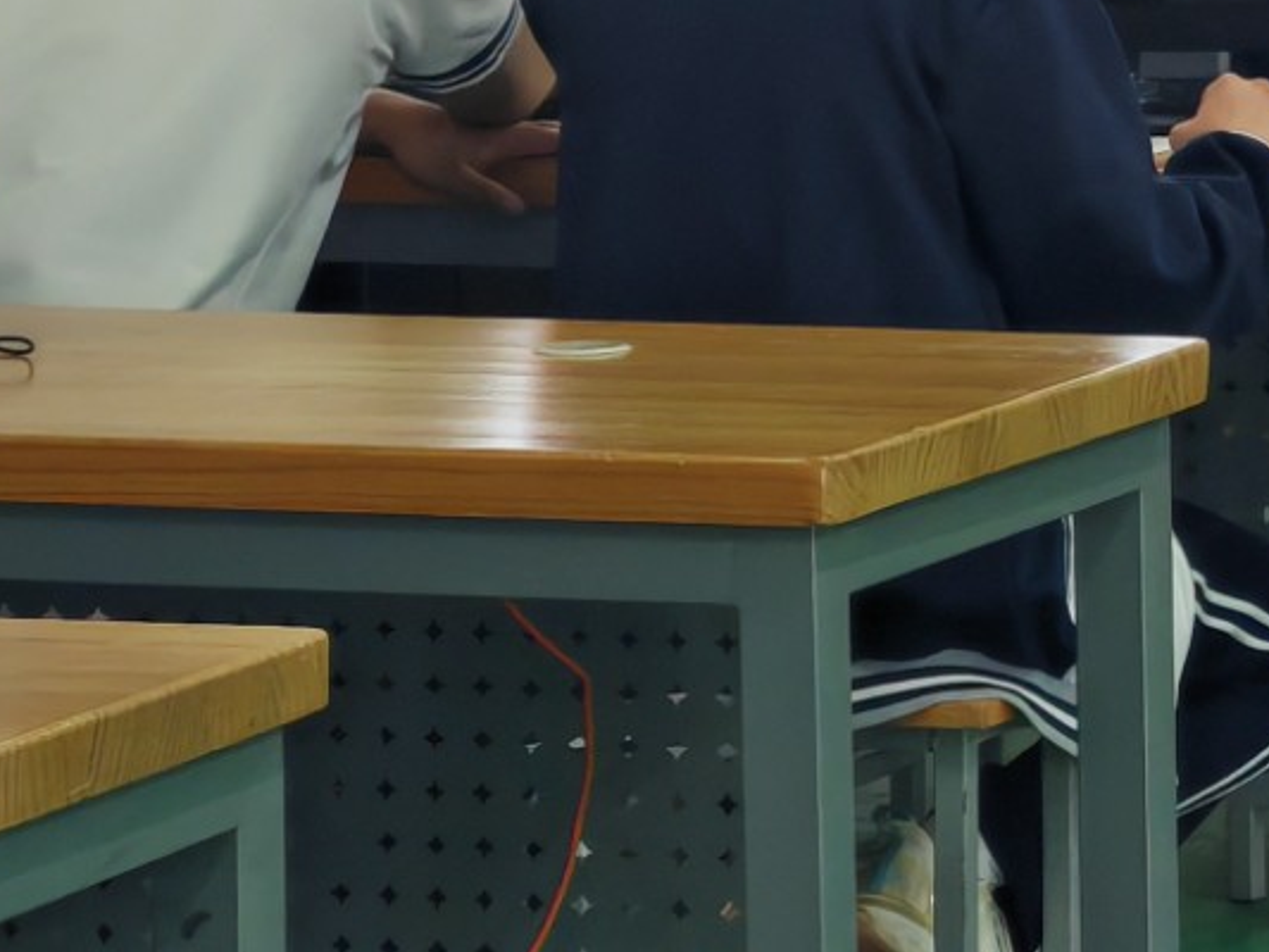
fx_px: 8250
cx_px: 1876
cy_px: -324
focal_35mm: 225
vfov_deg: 6.5
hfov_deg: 8.6
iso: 500
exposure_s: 1/50
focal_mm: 8.67
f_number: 2.4
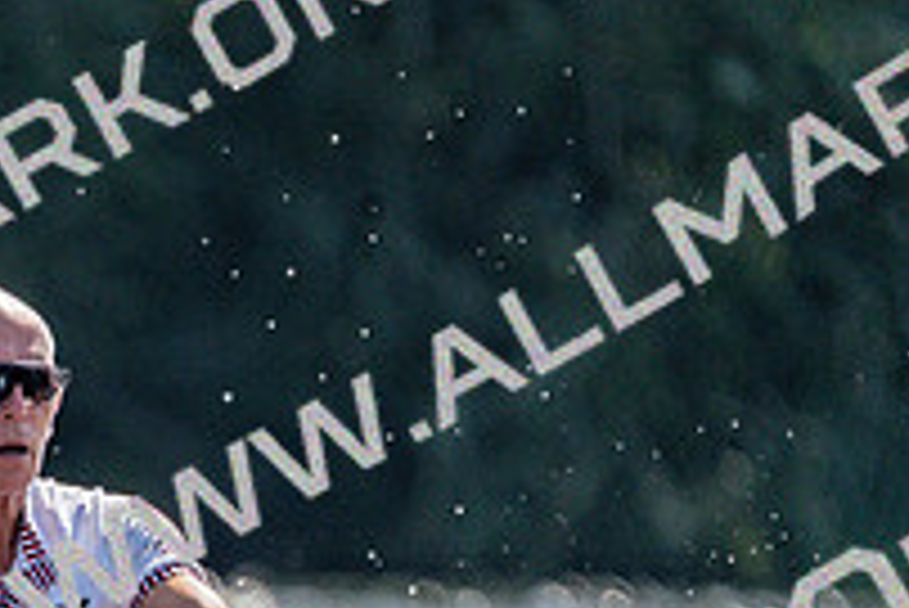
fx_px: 43586
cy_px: 714
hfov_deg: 1.2
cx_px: -324
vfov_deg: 0.8
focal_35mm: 1725
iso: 400
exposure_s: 1/2000
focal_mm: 600
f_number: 6.3
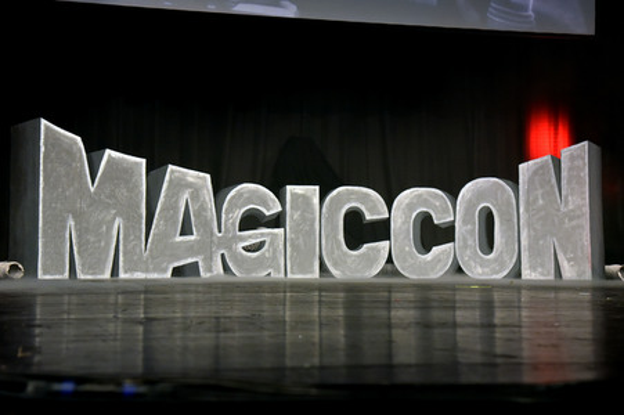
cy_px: 208
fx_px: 953
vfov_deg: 24.6
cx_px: 312
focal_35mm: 55
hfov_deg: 36.3
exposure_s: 1/125
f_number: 5
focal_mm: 55
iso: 3200
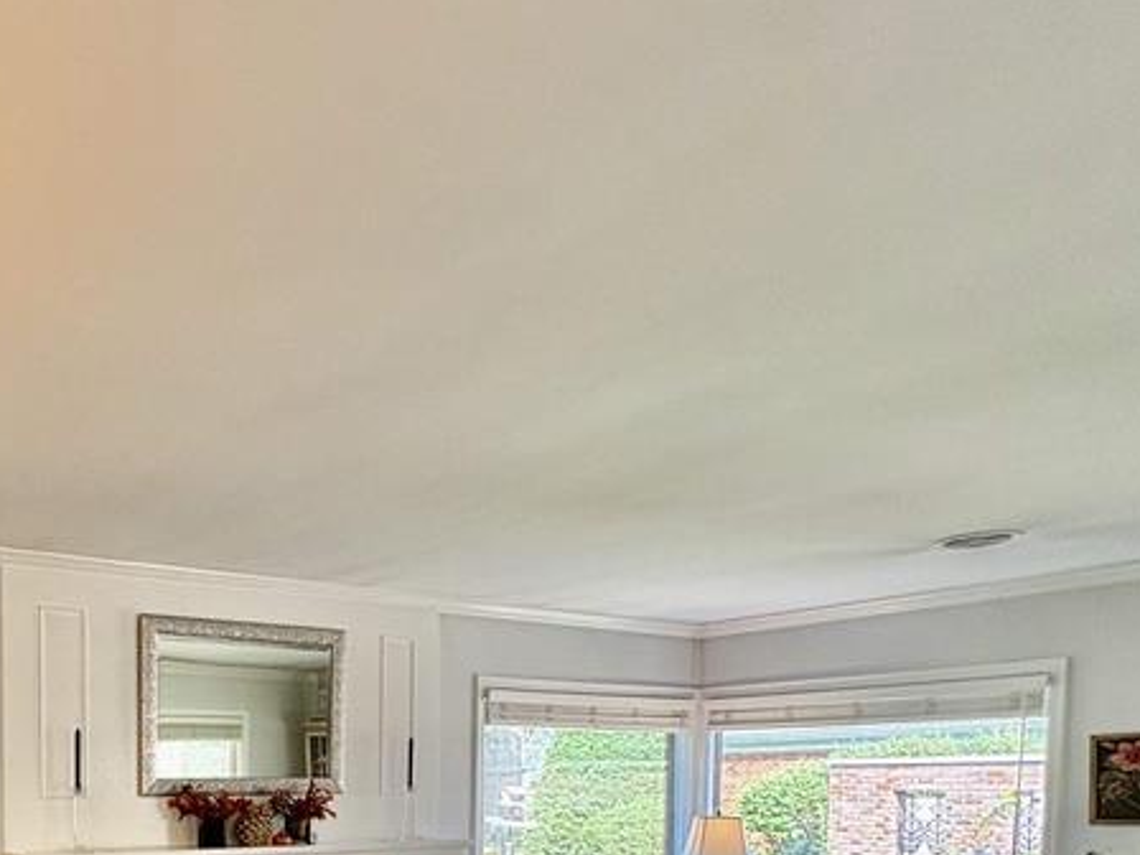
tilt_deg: -3.4
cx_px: 176
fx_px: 1054
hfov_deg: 51.9
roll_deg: +0.4
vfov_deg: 39.4
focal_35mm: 32
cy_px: 840
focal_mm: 2.22
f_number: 2.2
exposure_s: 1/120
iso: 250
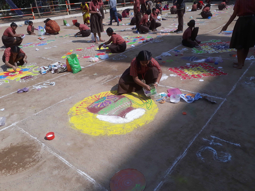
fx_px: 199
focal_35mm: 27
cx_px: 128
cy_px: 96
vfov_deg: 51.4
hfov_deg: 65.3
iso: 40
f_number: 1.9
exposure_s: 1/1908
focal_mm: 3.6
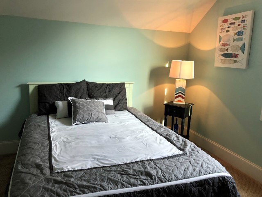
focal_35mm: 29
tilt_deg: -10.8
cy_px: 98
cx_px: 131
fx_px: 219
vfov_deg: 48.2
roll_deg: -1.7
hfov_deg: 61.7
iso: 40
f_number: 1.8
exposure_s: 1/30
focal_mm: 3.99
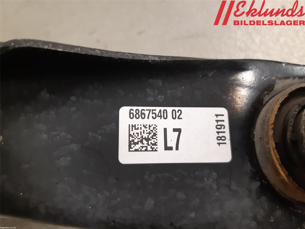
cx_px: 152
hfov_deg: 67.3
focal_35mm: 26
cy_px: 114
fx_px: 229
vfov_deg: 53.1
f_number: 1.7
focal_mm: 3.93
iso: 200
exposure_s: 1/50
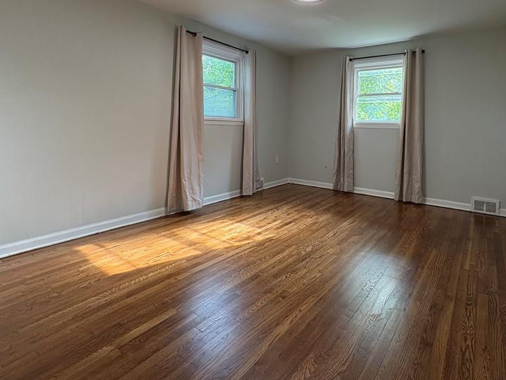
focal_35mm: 20
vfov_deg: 64.8
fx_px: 292
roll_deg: -0.9
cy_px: 137
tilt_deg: -2.2
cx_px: 293
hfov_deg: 81.1
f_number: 2.2
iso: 250
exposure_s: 1/120
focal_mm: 2.22
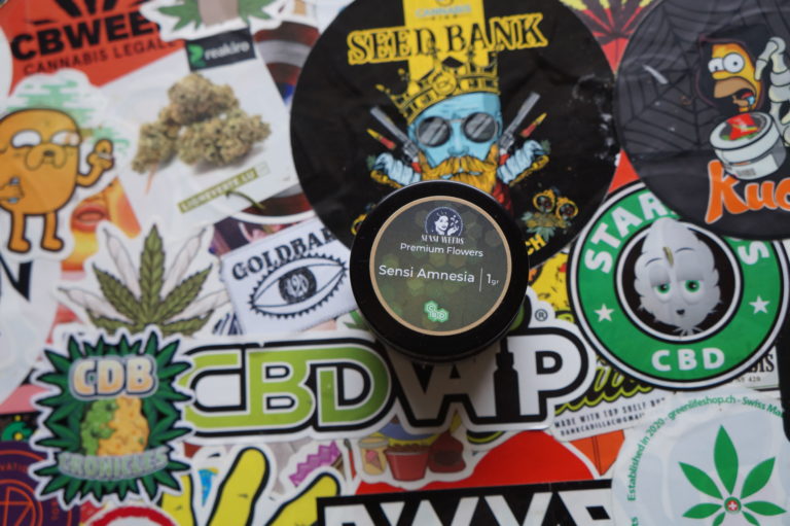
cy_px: 263
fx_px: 921
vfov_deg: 31.9
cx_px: 395
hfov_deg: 46.4
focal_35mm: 42
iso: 400
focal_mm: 28
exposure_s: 1/30
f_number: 5
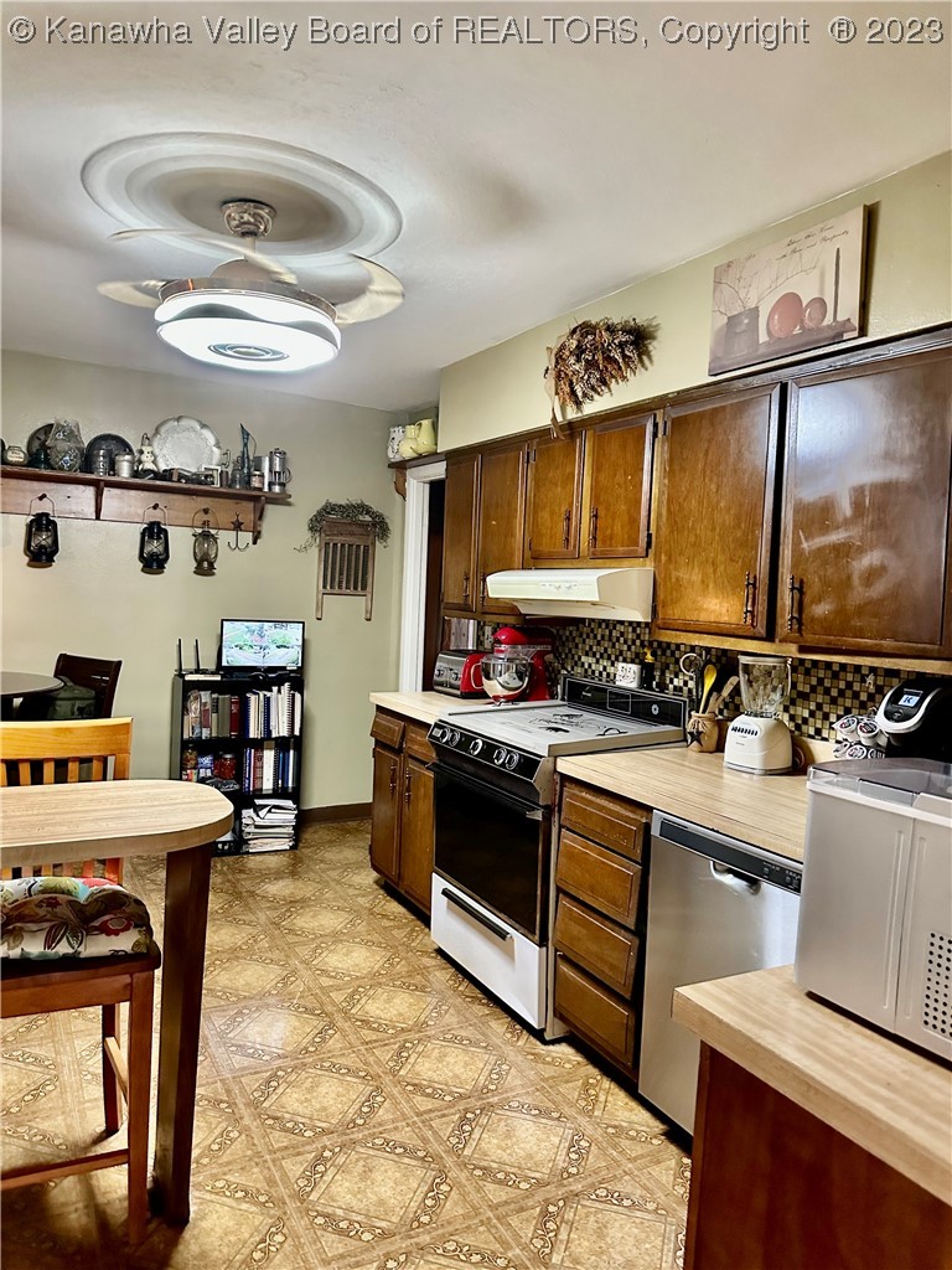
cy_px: 635
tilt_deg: -2.5
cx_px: 476
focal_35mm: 24
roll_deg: -2.7
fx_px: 880
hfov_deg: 56.8
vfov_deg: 71.6
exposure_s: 1/60
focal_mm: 6.86
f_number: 1.78
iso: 800
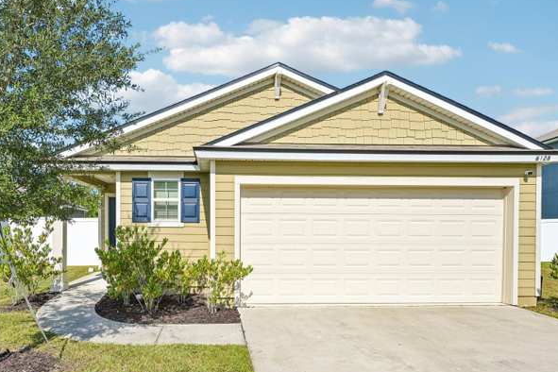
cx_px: 223
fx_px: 356
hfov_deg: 75.2
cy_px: 229
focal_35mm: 23
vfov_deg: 54.6
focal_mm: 17
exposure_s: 1/350
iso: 100
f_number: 8
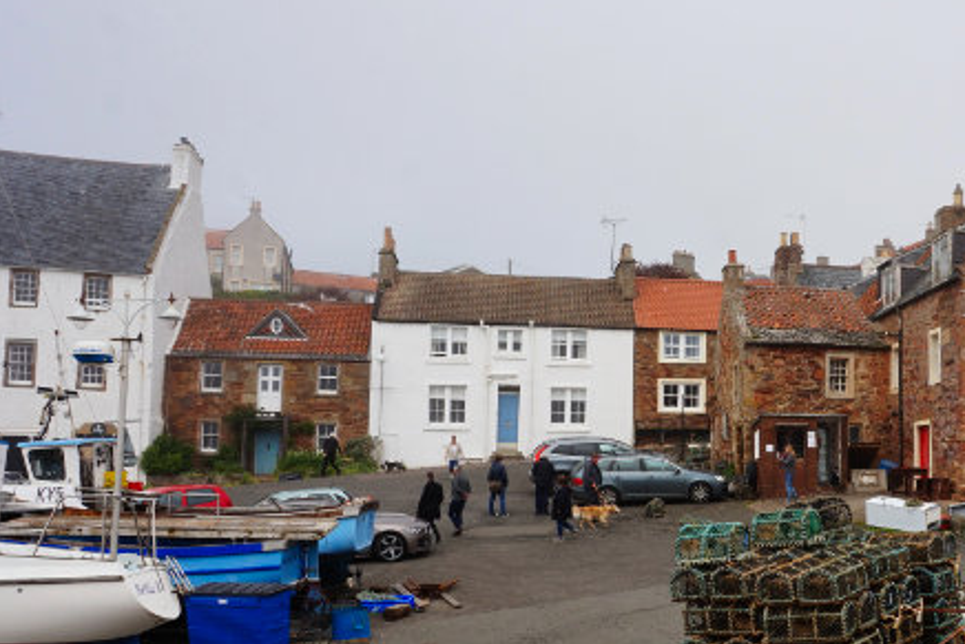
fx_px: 1180
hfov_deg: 42.5
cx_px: 775
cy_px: 404
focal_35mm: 44
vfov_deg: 30.4
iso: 100
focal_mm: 16
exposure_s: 1/100
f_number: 14
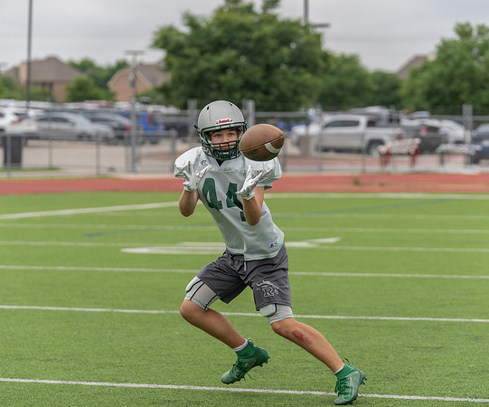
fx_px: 2238
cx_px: 243
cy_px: 211
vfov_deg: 10.4
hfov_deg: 12.5
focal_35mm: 152
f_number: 3.5
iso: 200
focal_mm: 120
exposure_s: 1/1250
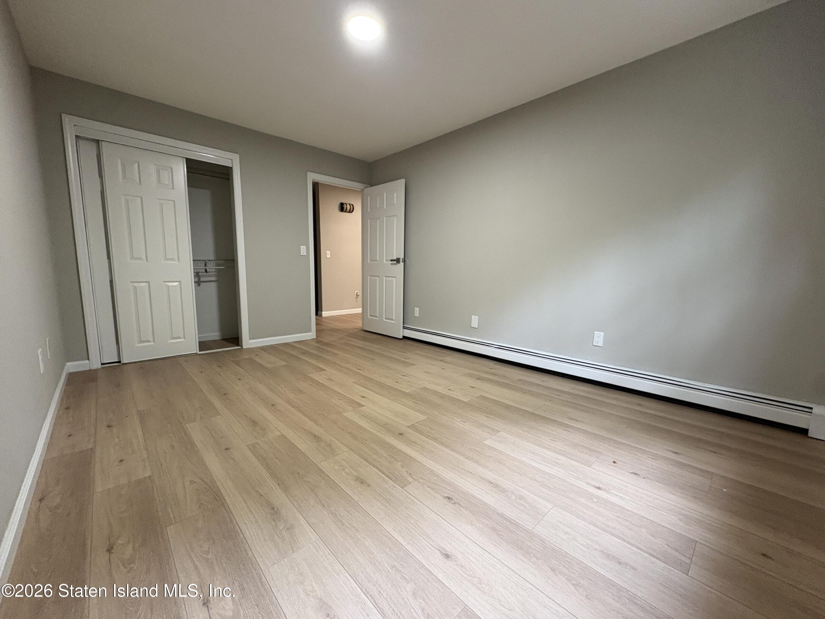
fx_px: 334
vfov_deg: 85.7
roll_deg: -0.7
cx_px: 412
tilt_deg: -6.4
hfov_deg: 102.1
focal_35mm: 14
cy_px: 310
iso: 320
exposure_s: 1/60
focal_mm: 2.22
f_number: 2.2
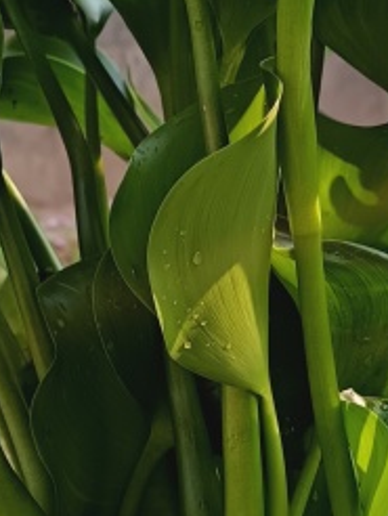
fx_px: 1552
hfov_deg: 14.2
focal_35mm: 104
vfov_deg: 18.9
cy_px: 293
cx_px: 319
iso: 423
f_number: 1.75
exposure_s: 1/100
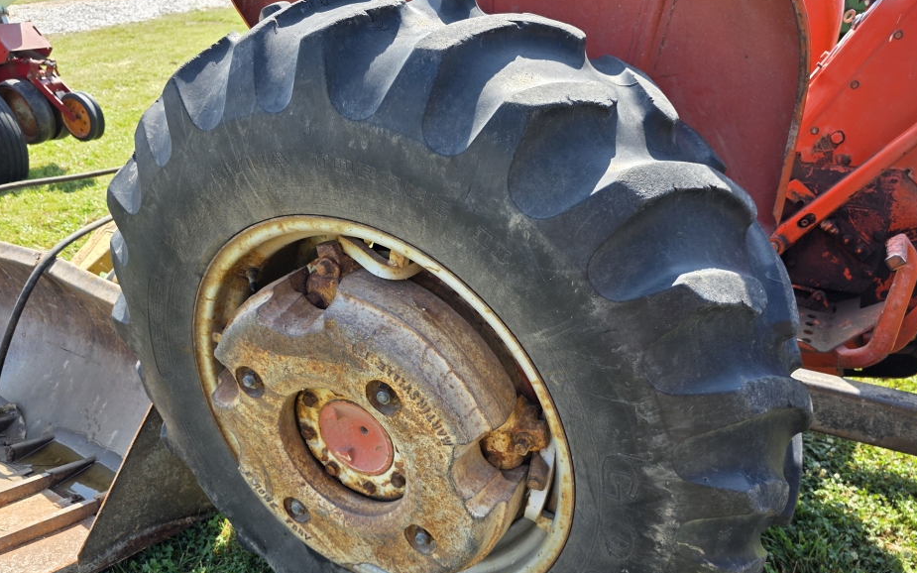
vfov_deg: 45.7
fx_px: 675
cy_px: 350
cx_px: 456
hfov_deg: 68.4
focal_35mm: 27
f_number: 1.7
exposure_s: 1/359
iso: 25
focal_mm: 6.3
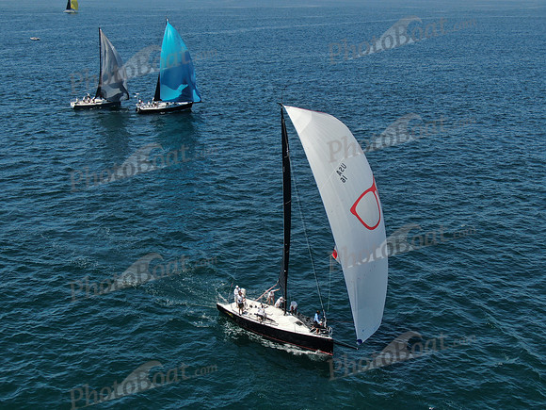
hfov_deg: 39.7
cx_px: 273
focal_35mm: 48
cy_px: 205
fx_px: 757
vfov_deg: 30.3
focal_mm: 8.6
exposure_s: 1/1000
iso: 100
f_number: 3.8
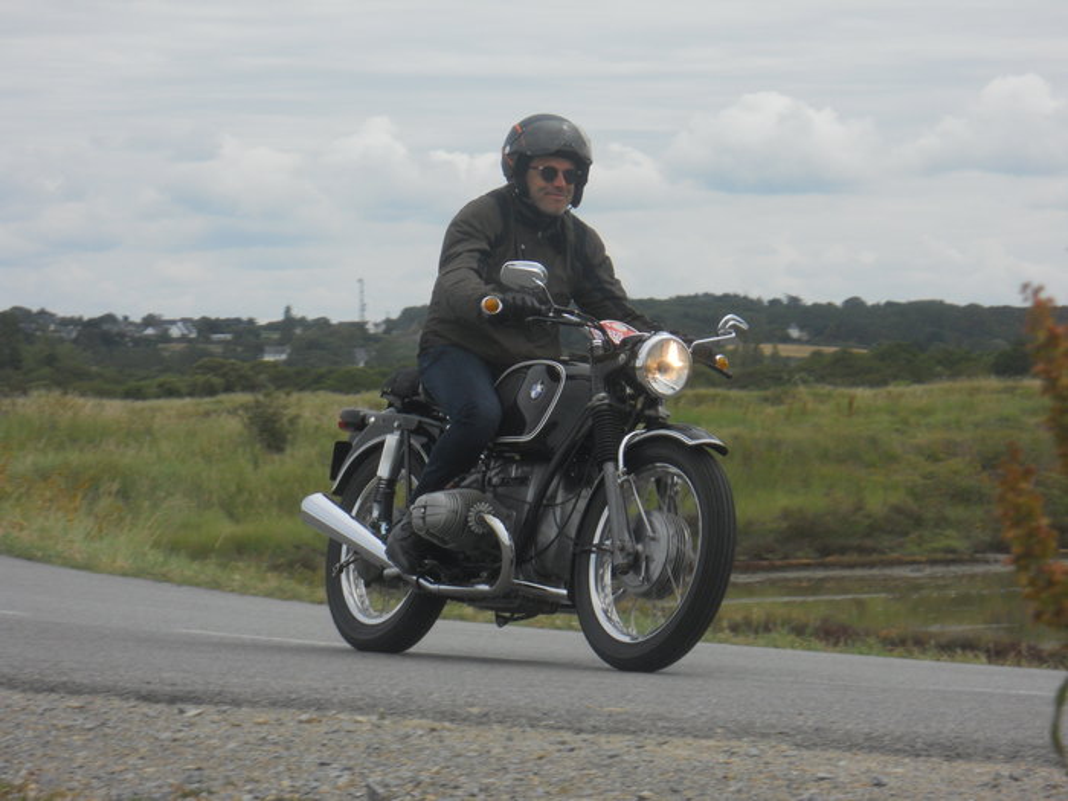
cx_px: 534
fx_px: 4319
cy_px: 400
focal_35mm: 140
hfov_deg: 14.1
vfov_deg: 10.6
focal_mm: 25
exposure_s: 1/500
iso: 125
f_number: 6.6
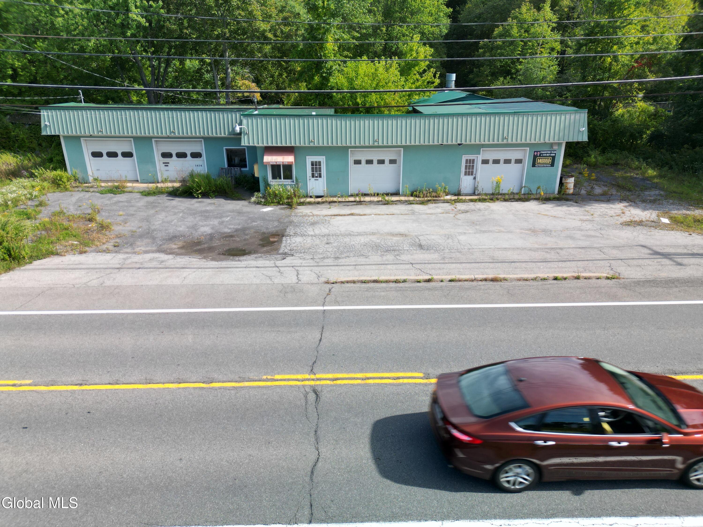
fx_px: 487
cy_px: 264
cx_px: 352
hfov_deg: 71.6
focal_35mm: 24
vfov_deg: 56.8
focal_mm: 6.72
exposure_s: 1/160
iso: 100
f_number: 1.7
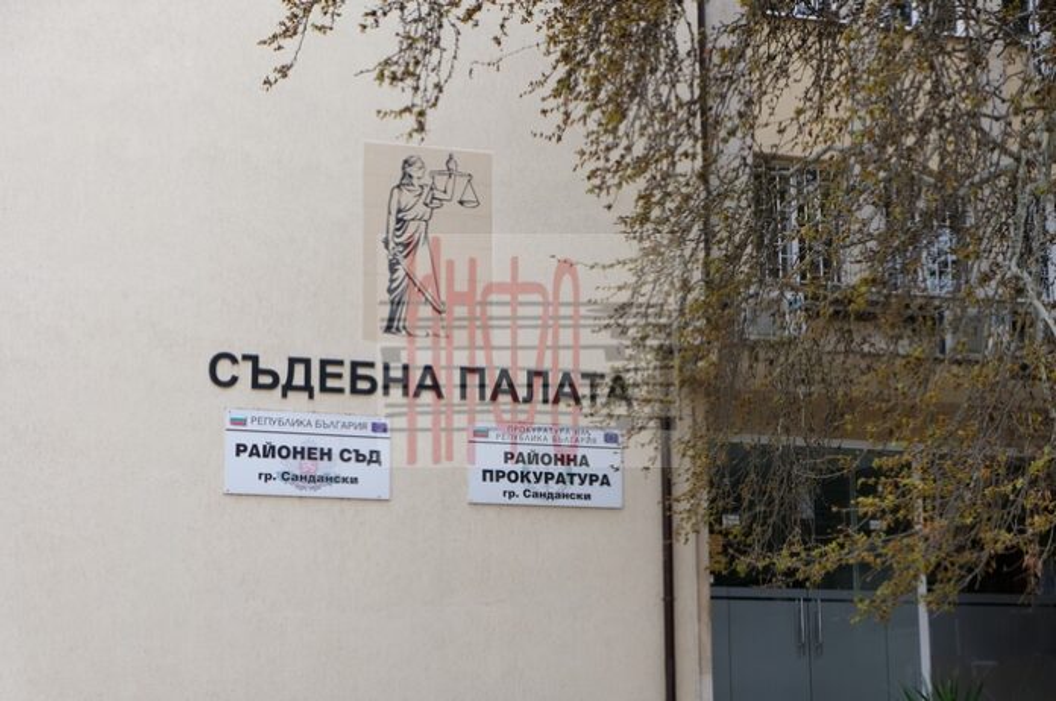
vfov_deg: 18.1
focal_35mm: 75
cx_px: 528
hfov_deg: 27.0
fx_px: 2197
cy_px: 350
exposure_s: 1/125
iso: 200
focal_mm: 50
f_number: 7.1
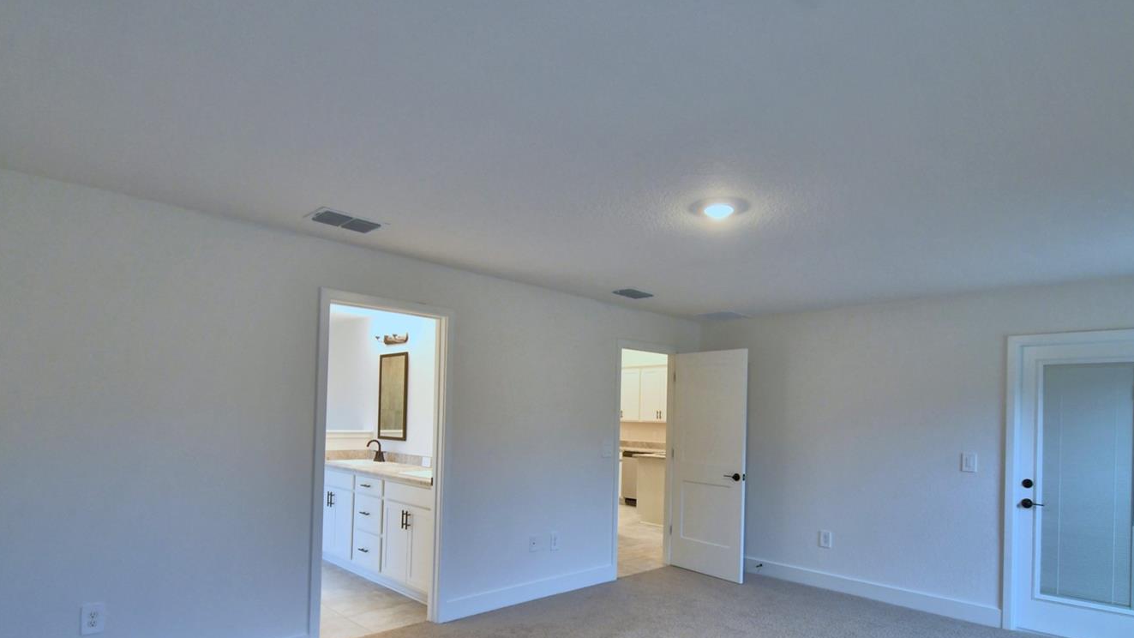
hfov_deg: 89.5
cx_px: 597
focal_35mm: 19
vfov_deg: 57.3
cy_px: 413
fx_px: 571
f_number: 4.5
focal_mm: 10
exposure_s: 1/40
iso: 400
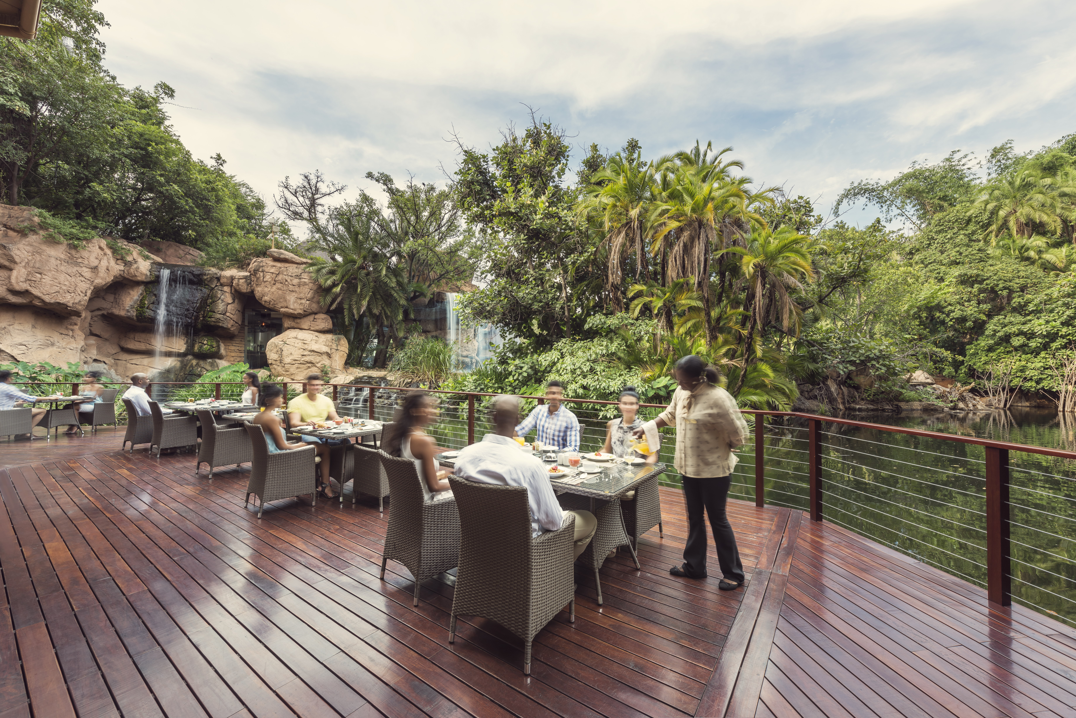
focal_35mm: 14
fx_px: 419
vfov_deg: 81.2
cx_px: 538
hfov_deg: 104.2
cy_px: 359
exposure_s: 1/25
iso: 31
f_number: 11
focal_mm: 14
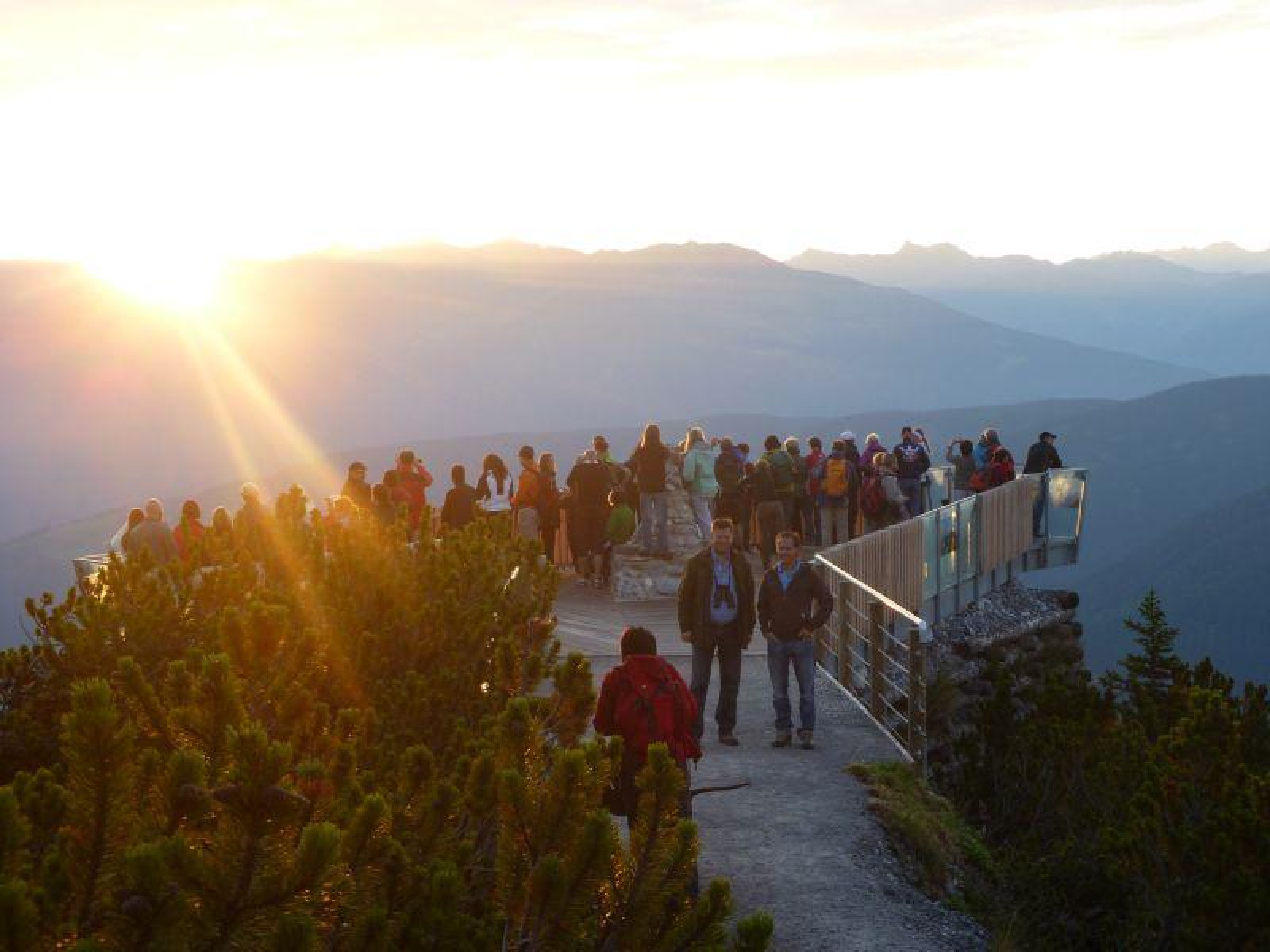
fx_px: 2091
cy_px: 476
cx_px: 635
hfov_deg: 33.8
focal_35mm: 57
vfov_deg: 25.7
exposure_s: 1/40
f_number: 4
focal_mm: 10.2
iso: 80
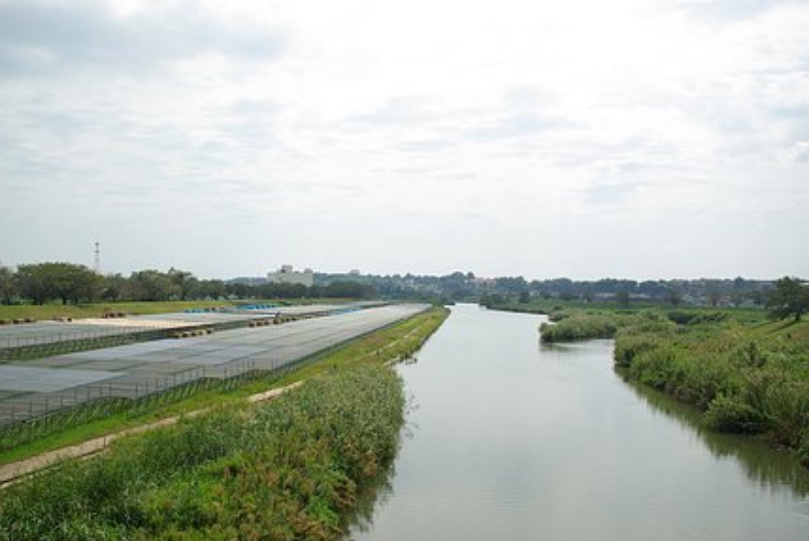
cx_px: 375
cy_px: 282
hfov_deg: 51.1
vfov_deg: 35.5
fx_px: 846
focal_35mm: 38
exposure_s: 1/1600
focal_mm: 21
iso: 100
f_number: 3.2
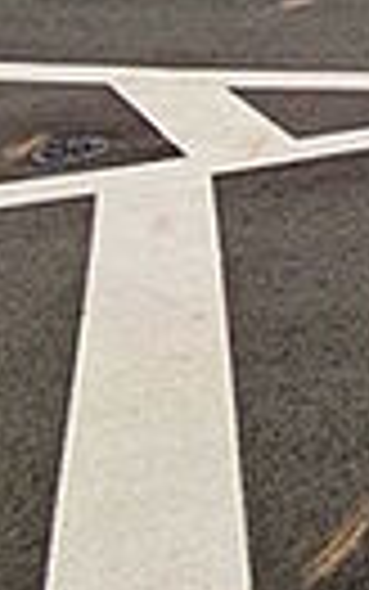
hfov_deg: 15.8
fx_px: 1093
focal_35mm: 68
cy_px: -365
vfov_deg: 22.7
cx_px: 698
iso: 49
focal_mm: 1.83
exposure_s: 1/845
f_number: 2.2
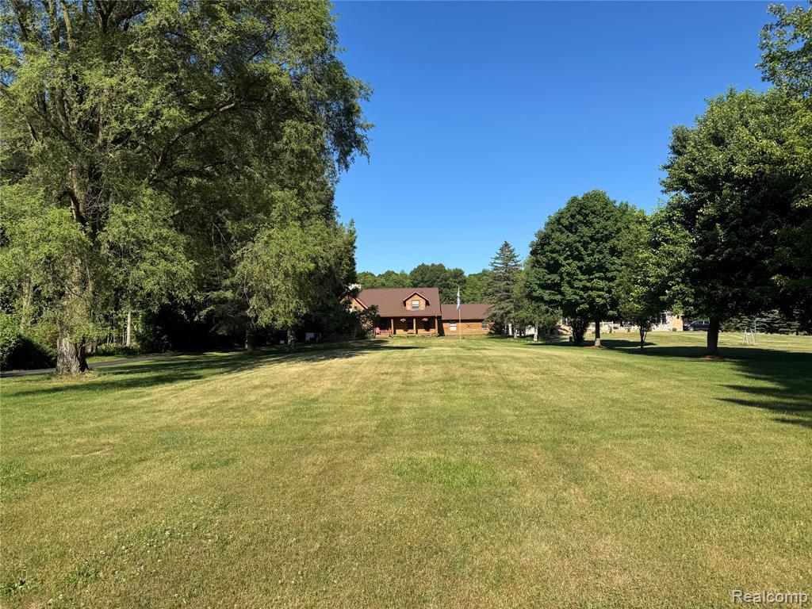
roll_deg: +1.3
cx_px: 406
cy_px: 304
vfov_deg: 56.8
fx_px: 563
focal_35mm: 24
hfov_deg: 71.6
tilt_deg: +2.5
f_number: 1.78
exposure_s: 1/3597
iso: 80
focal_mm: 6.76
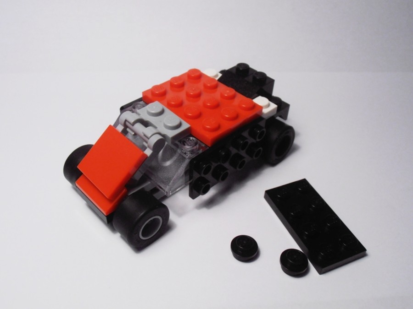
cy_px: 154
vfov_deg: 38.7
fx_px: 441
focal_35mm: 37
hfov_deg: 50.1
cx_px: 206
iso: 80
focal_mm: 6.61
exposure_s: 1/125
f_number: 3.9
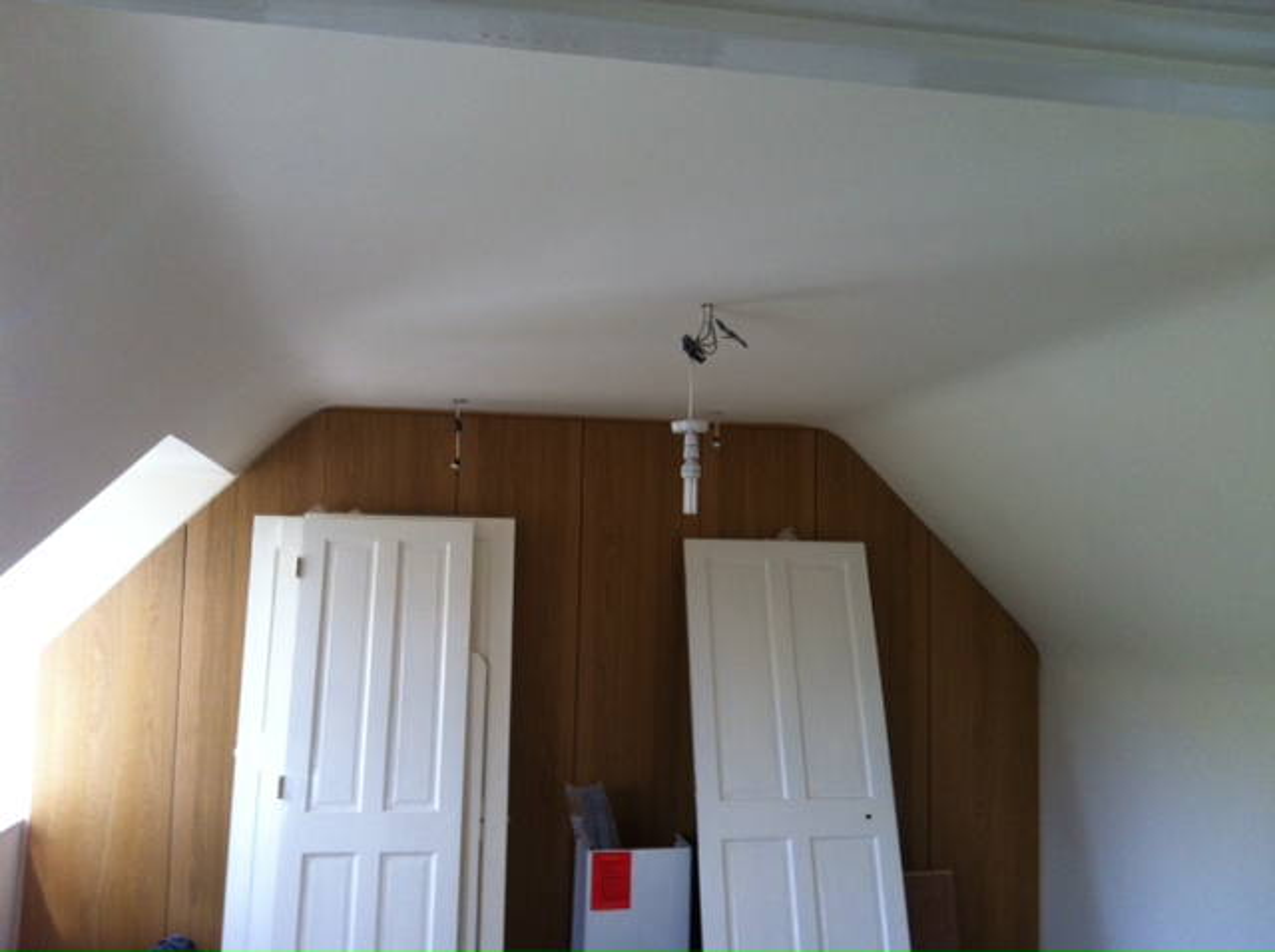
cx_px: 638
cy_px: 476
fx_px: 1287
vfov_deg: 40.6
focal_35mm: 35
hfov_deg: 52.7
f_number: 2.8
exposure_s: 1/40
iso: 80
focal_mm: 3.85
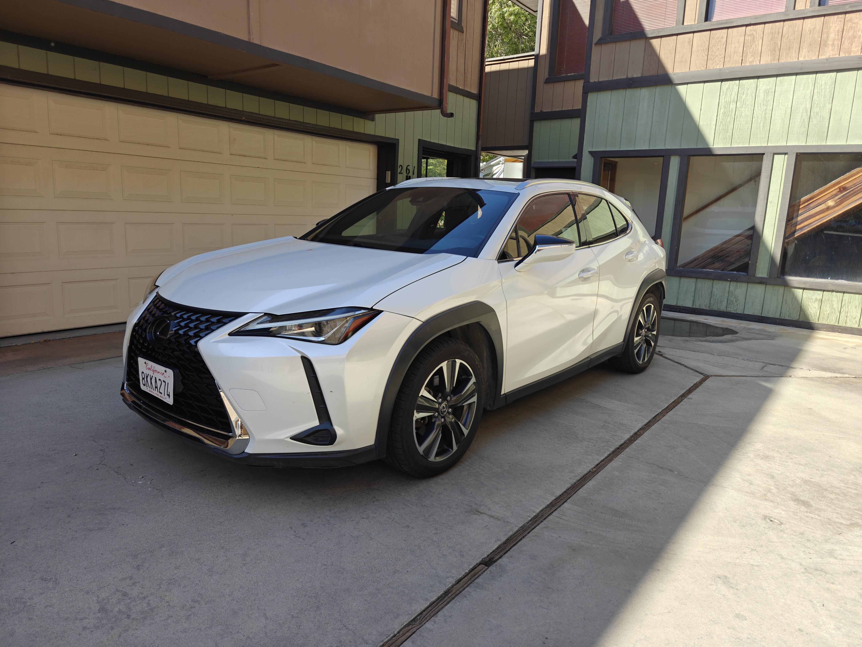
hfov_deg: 73.9
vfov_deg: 58.9
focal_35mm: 23
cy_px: 324
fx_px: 573
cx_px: 431
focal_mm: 6.06
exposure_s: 1/601
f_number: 1.6
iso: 80
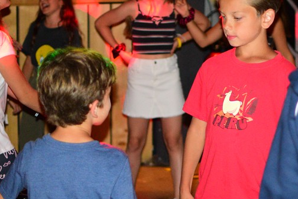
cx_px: 227
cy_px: 108
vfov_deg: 12.7
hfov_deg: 18.8
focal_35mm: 108
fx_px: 894
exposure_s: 1/200
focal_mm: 35
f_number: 1.8
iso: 3200
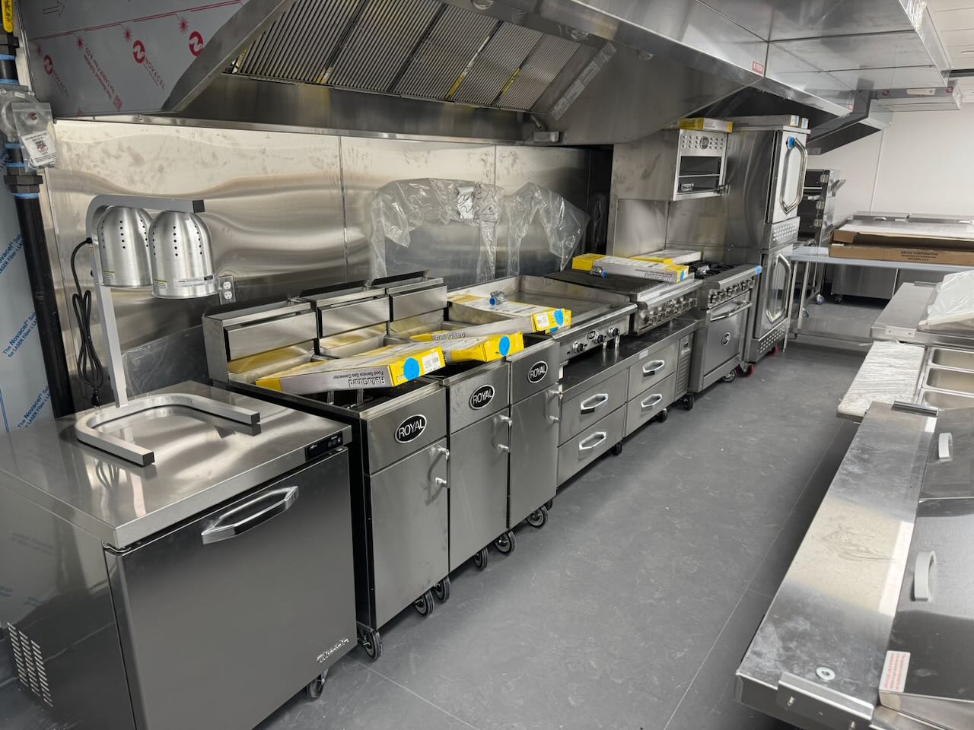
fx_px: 675
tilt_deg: -16.8
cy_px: 365
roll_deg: -0.3
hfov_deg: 71.6
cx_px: 487
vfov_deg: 56.8
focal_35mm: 24
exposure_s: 1/60
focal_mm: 6.76
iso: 160
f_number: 1.78
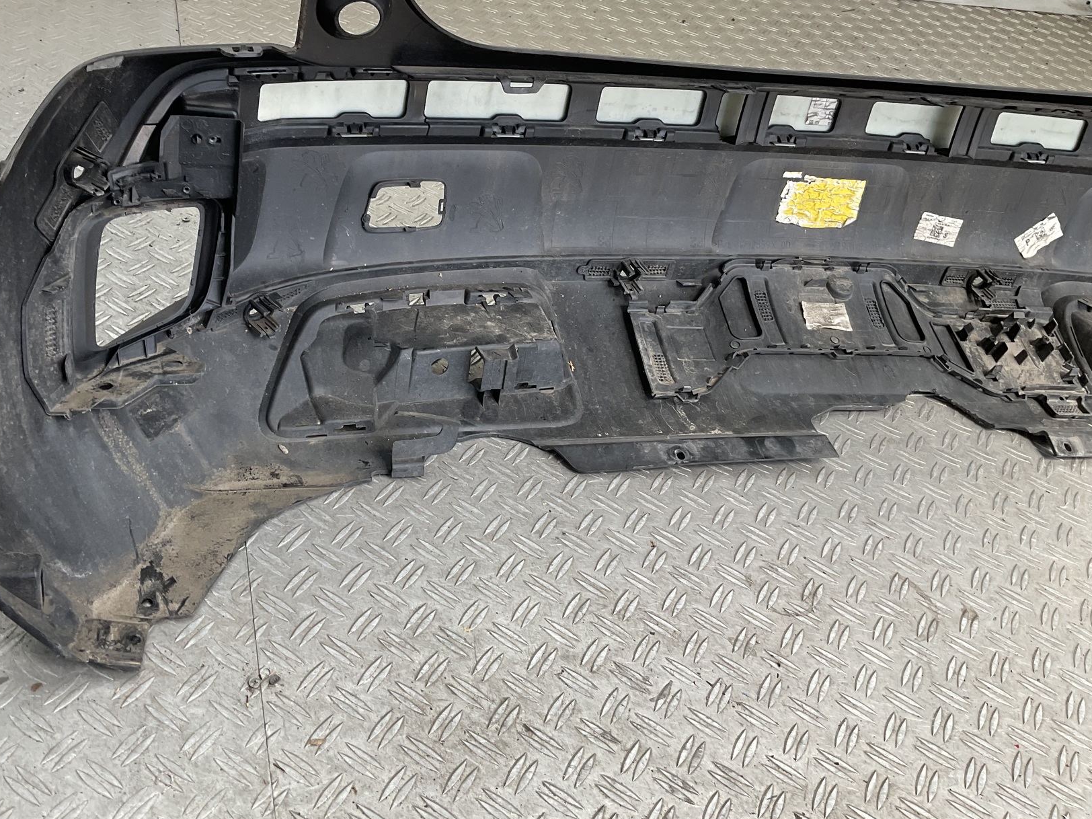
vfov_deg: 39.5
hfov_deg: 51.1
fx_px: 1136
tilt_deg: -35.4
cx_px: 453
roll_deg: -15.4
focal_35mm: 36
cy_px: 325
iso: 16
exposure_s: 1/105
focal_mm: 3
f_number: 1.8
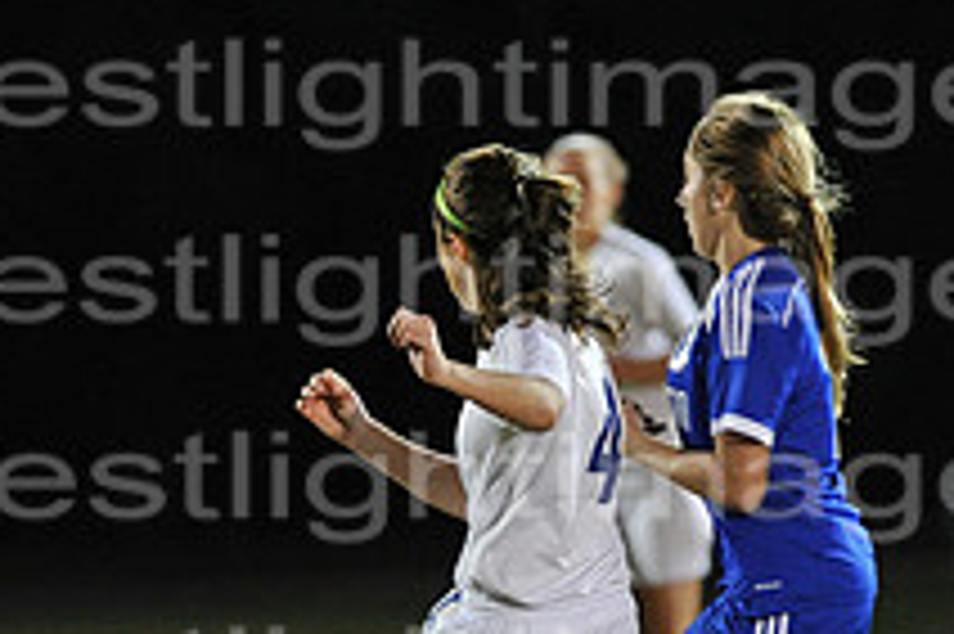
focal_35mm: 821
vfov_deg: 1.7
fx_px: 21739
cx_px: 486
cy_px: 585
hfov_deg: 2.5
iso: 5000
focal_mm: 300
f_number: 4
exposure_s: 1/400
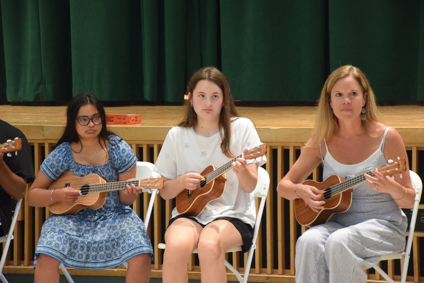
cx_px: 212
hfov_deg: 16.1
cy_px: 142
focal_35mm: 128
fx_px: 1502
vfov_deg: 10.8
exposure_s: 1/60
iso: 2800
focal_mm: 85
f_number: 5.3
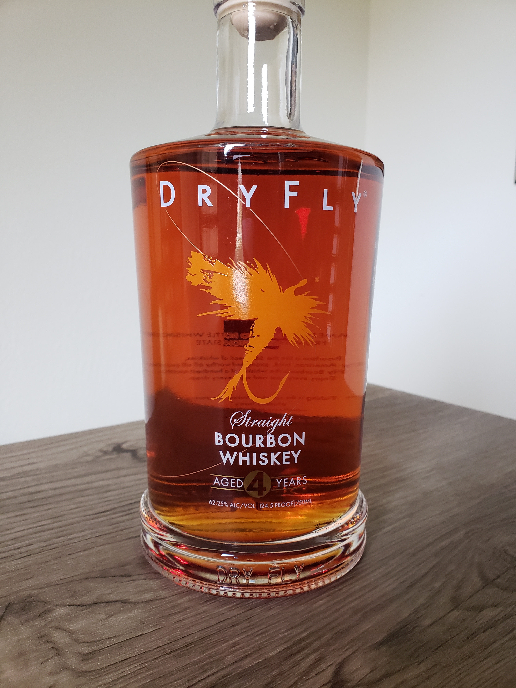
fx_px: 517
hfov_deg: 53.1
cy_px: 344
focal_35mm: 26
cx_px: 258
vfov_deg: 67.3
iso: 320
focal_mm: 4.3
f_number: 2.4
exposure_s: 1/60
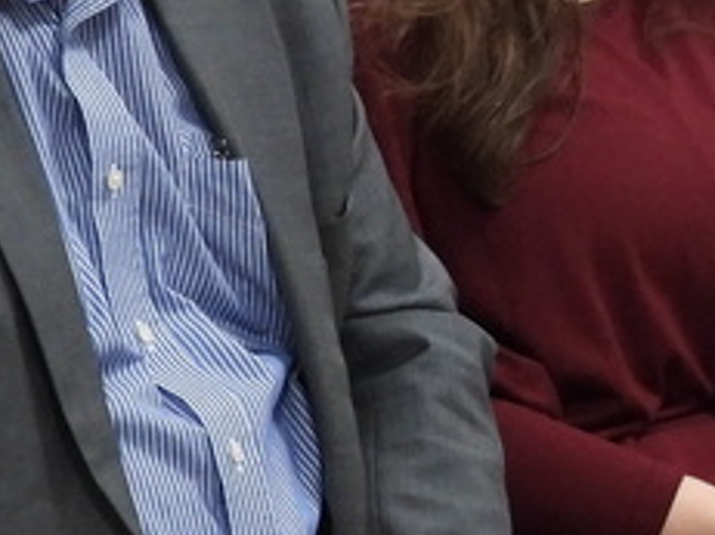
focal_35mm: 390
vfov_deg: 3.8
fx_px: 8051
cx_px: 1034
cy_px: 349
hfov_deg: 5.0
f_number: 3.5
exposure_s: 1/30
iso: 400
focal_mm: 13.5
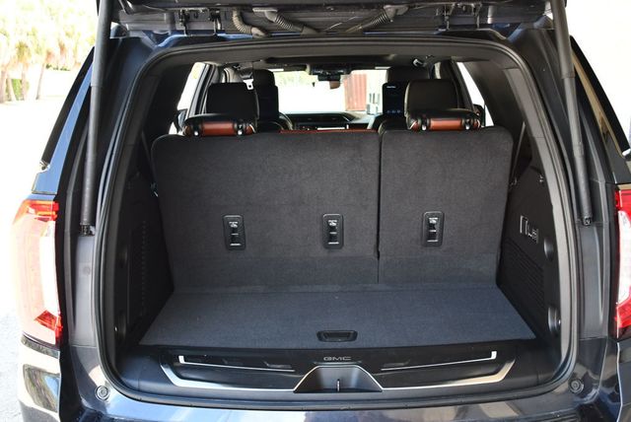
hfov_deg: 53.1
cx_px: 316
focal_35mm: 36
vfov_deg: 36.9
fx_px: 632
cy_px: 211
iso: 640
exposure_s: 1/250
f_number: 3.5
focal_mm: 18
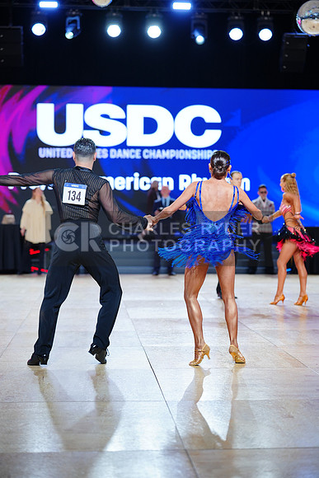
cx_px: 160
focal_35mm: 66
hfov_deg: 20.6
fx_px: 877
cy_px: 239
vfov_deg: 30.5
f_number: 2
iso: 320
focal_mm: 66
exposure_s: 1/400
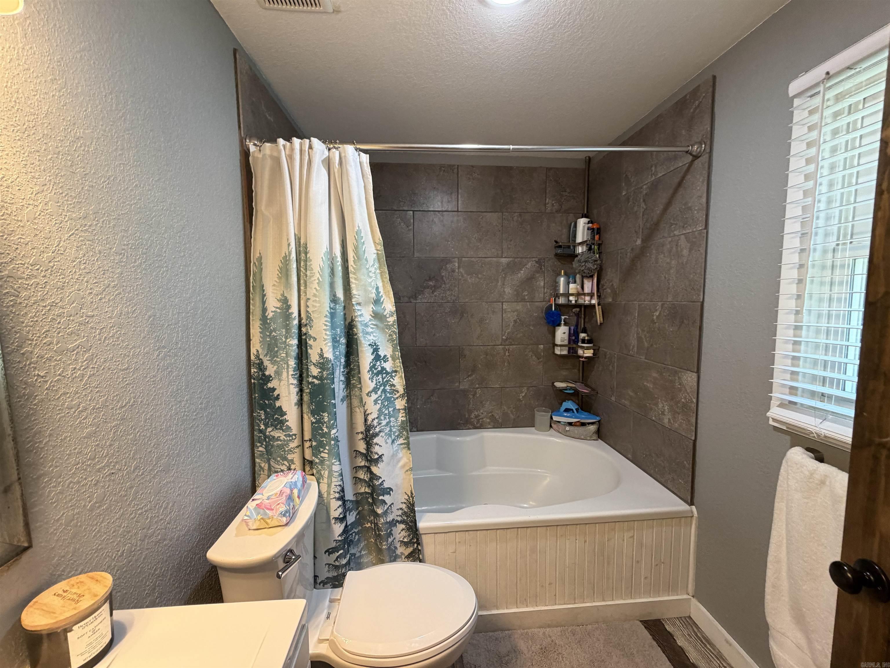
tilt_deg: -5.7
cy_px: 334
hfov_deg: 102.1
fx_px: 360
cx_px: 445
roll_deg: +0.8
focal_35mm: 14
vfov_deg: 85.7
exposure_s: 1/60
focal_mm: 2.22
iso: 200
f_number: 2.2
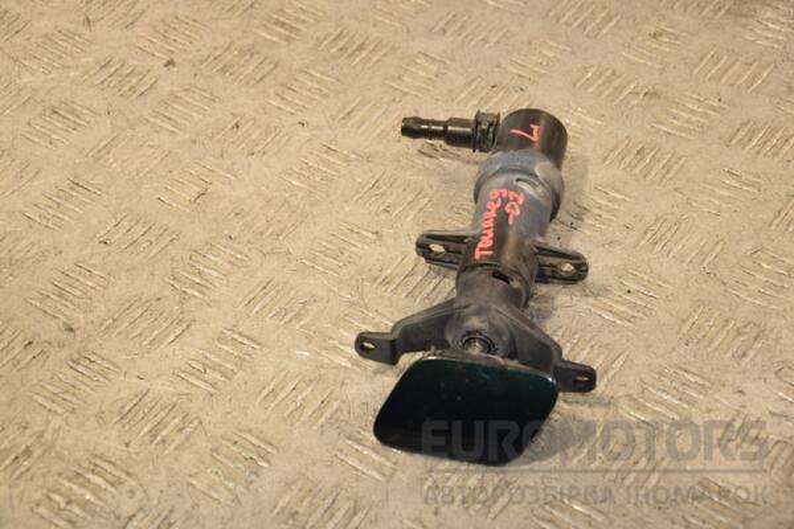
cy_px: 264
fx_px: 1720
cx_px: 397
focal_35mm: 78
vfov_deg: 17.5
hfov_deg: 26.0
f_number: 5
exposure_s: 1/200
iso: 800
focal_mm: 52
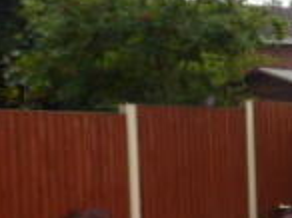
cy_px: 219
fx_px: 842
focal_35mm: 100
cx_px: 503
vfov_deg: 14.5
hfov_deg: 16.8
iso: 100
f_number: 4
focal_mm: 4.1
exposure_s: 1/400
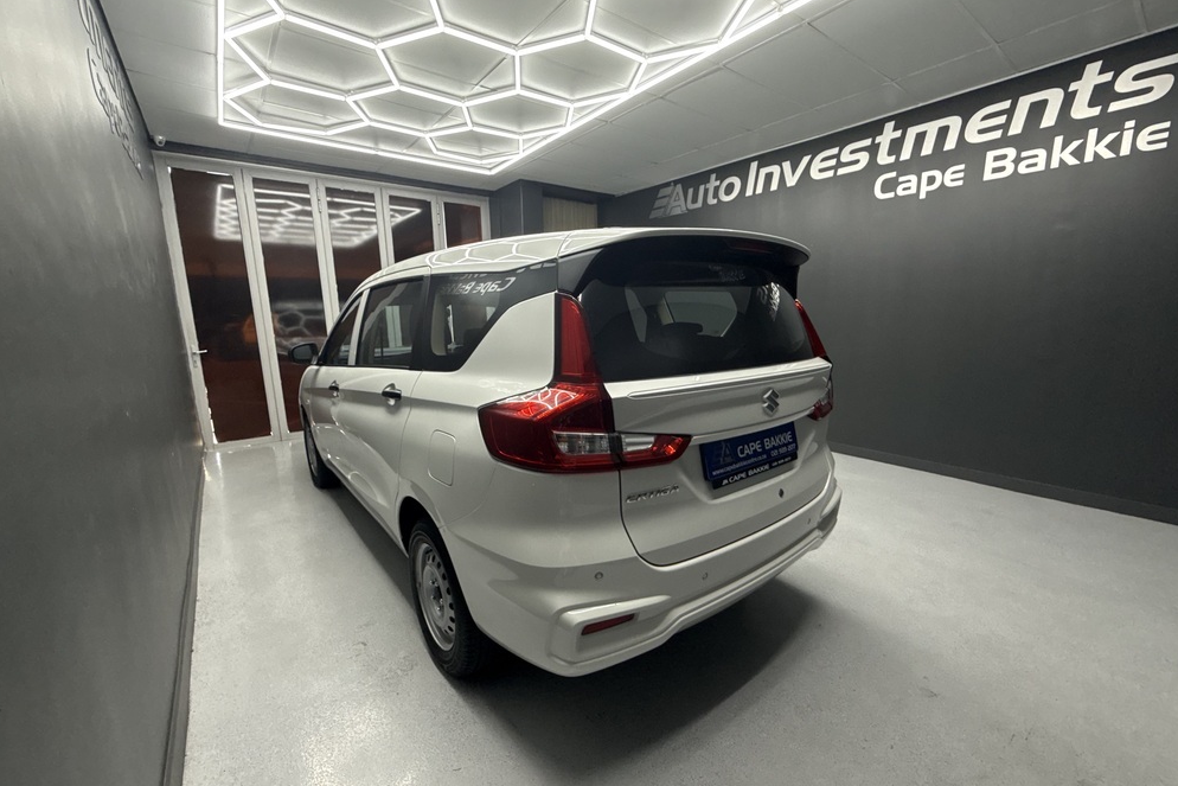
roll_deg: +0.7
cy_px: 407
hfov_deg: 100.4
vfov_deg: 77.3
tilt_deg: -10.5
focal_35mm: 15
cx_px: 603
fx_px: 491
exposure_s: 1/100
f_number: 2.2
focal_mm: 2.22
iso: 125
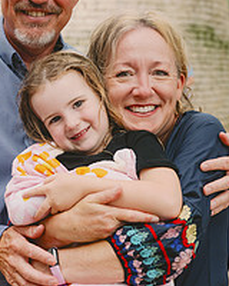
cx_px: 77
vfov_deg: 21.0
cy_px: 136
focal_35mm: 91
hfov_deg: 16.9
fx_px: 771
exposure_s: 1/1250
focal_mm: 43
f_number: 4.5
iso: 1250
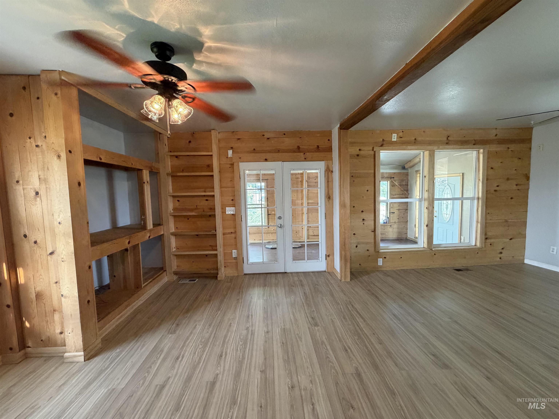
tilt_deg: -4.2
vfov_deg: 85.7
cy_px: 210
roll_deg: +0.9
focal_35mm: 14
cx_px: 280
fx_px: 226
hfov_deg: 102.1
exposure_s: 1/60
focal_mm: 2.22
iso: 320
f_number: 2.2
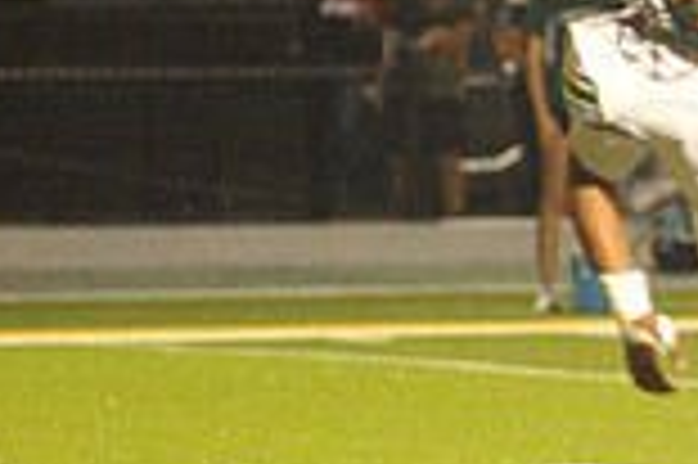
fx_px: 14526
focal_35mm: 750
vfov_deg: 1.8
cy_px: 432
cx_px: 1184
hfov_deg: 2.7
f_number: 4
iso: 6400
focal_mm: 200
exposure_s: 1/250
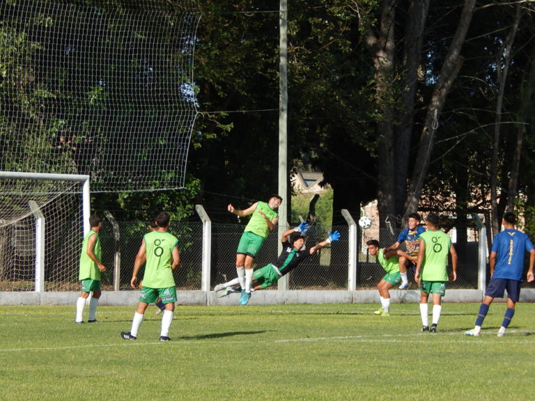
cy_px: 200
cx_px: 268
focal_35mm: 209
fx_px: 3230
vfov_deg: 7.1
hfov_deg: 9.5
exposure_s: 1/400
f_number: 5.4
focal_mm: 37.1
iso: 125
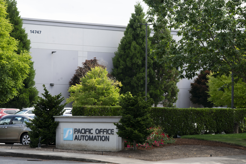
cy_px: 82
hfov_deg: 14.3
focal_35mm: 143
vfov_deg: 9.6
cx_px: 123
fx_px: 977
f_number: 10
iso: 640
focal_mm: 143
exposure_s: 1/250
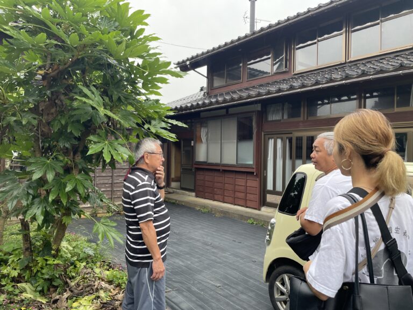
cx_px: 206
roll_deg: -0.9
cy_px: 155
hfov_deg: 67.3
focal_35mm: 26
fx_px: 310
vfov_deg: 53.1
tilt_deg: -0.7
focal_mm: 4.2
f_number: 1.6
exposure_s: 1/535
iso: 32
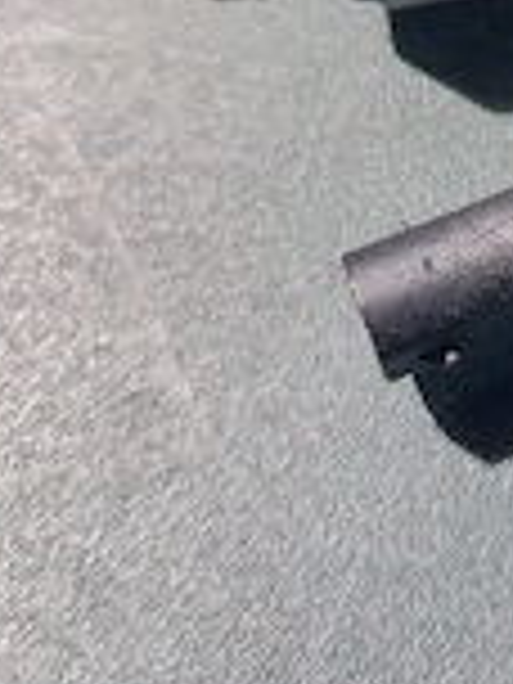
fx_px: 1245
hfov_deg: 21.7
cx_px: 608
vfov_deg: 29.1
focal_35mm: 63
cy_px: 32
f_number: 1.8
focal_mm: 5.23
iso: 25
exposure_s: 1/244
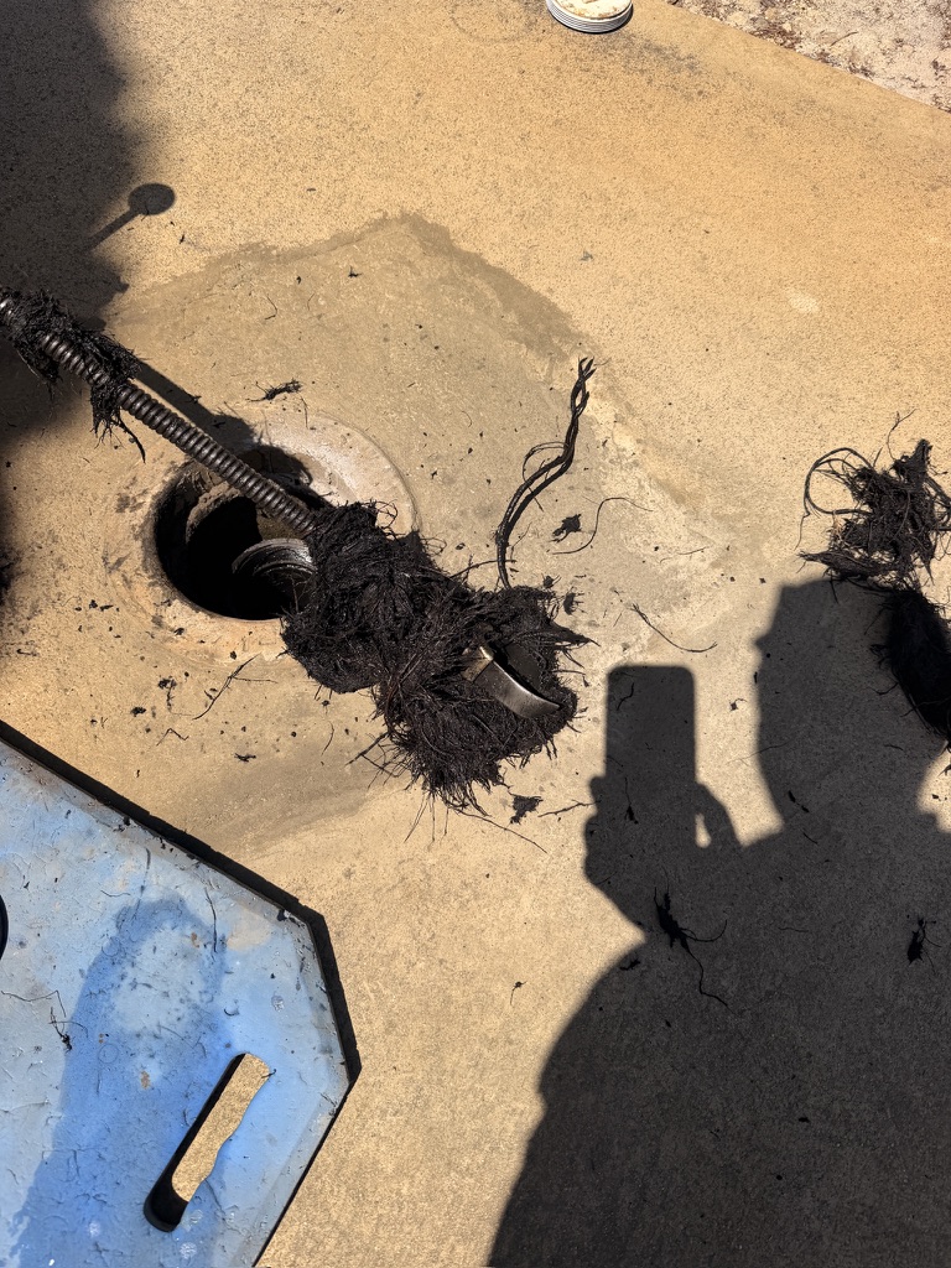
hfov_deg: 56.8
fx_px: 879
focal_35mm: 24
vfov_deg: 71.6
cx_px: 476
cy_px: 634
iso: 80
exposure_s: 1/5714
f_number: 1.78
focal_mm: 6.76
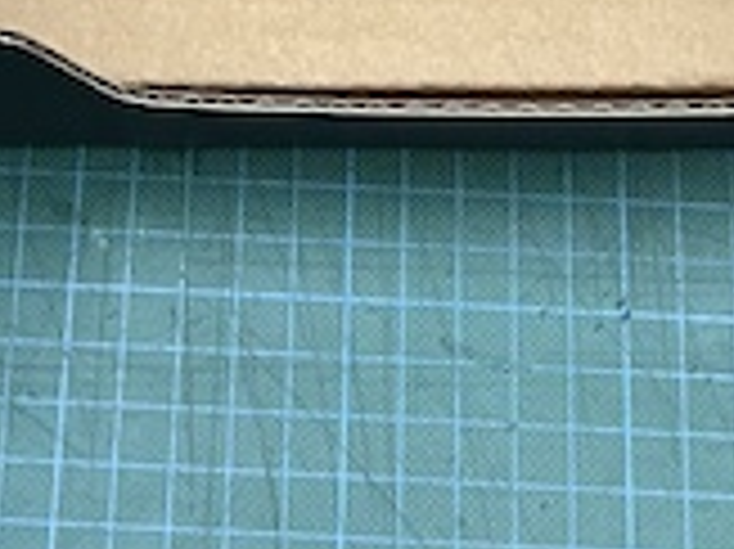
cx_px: 234
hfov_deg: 15.4
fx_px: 2712
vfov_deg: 10.5
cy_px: -590
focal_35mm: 128
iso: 400
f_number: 1.5
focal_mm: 5.7
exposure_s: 1/50
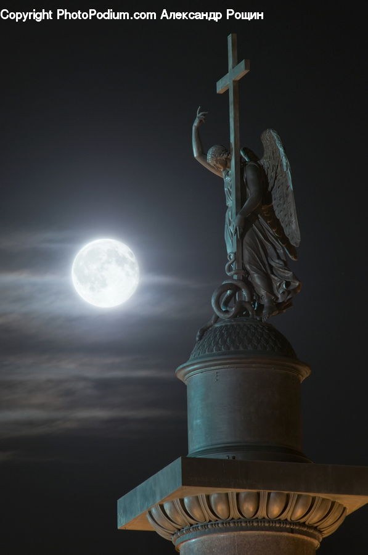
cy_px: 278
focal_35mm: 450
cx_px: 184
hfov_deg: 3.0
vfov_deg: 4.6
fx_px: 6923
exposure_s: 1
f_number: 8
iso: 200
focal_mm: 300
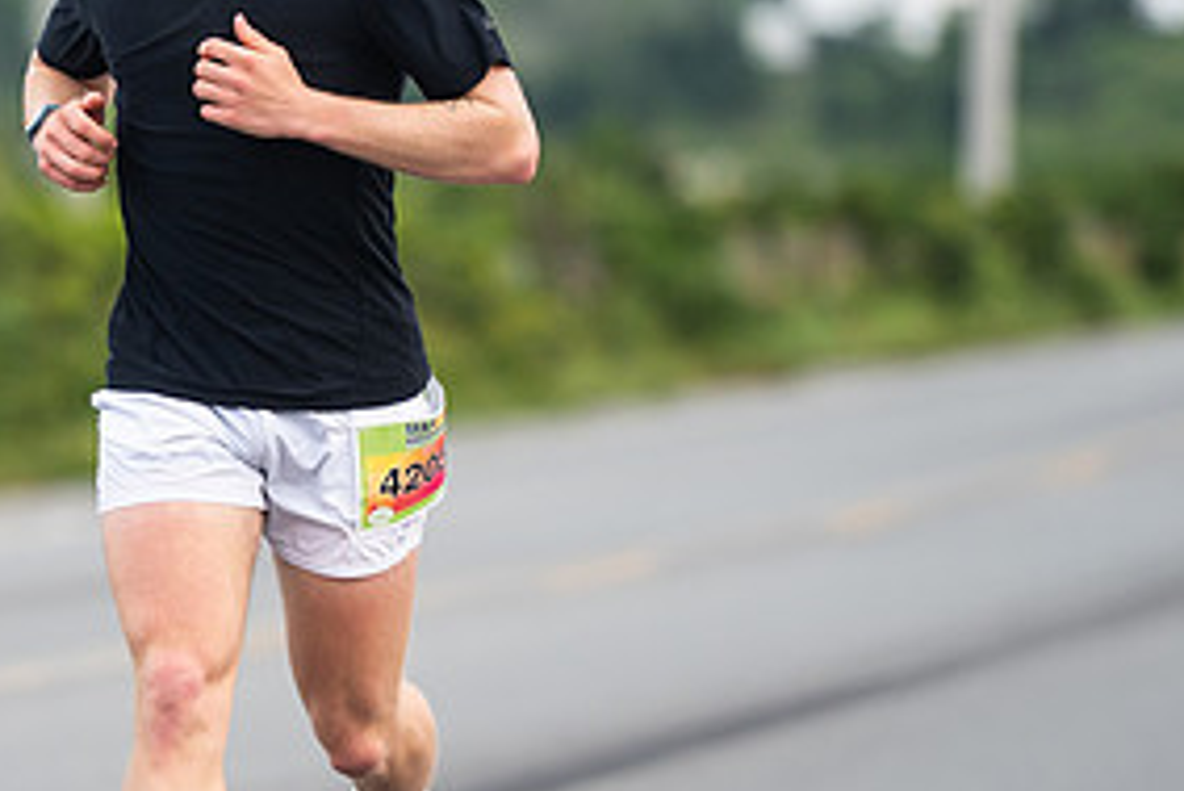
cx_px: 76
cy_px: 432
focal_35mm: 484
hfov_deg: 4.3
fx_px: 15926
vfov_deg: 2.8
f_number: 4
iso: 500
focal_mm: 200
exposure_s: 1/800
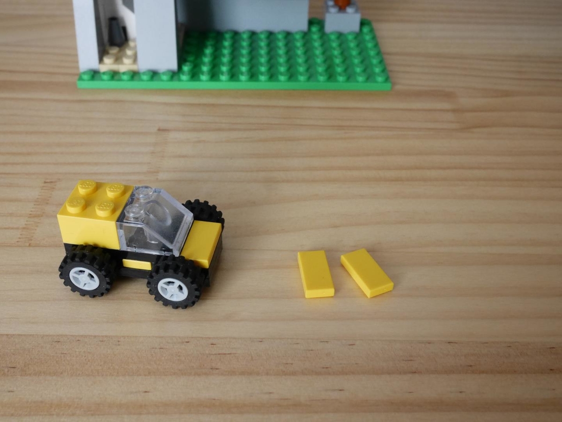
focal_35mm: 40
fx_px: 650
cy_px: 211
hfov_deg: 46.8
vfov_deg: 36.0
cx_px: 281
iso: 2000
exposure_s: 1/60
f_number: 9
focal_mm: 20
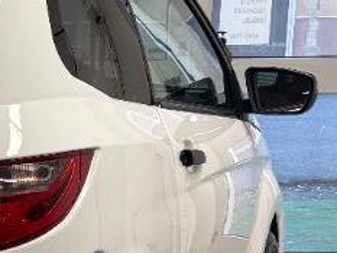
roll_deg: +0.9
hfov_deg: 15.2
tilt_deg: -11.8
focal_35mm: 119
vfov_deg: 12.3
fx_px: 1159
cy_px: 265
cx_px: -187
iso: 80
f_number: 1.6
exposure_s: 1/100
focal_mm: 5.96
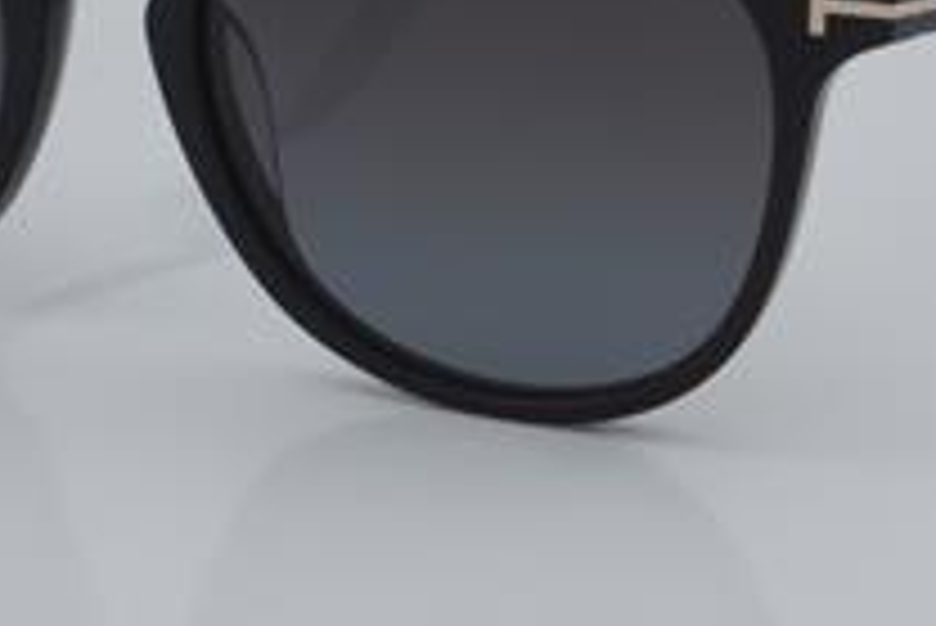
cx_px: 392
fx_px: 3746
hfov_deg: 14.2
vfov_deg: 9.5
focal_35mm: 144
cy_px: 77
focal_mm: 50
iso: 100
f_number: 32
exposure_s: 1/4
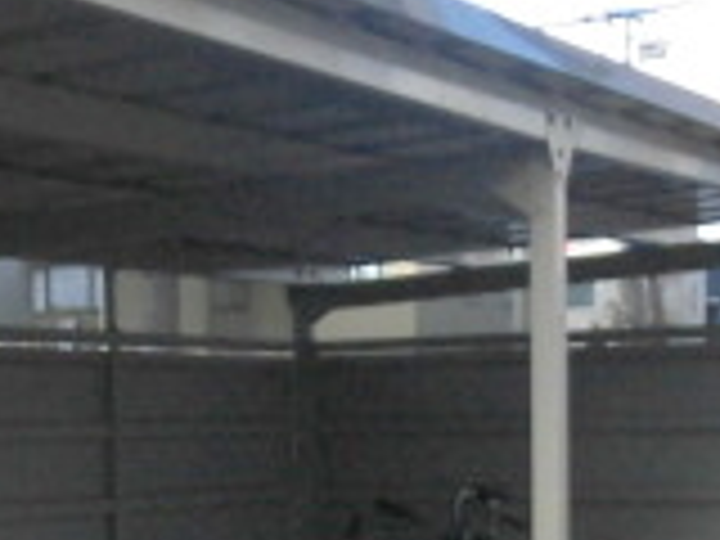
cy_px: 648
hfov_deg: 19.3
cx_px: -130
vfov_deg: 14.9
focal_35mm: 96
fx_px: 1997
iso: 100
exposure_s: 1/250
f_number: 3.1
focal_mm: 4.3
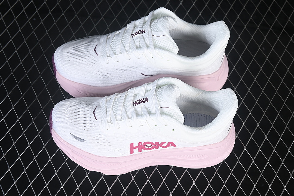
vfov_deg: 18.2
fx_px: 612
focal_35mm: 75
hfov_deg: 27.0
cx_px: 147
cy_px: 98
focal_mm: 50
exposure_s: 1/80
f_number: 7.1
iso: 160
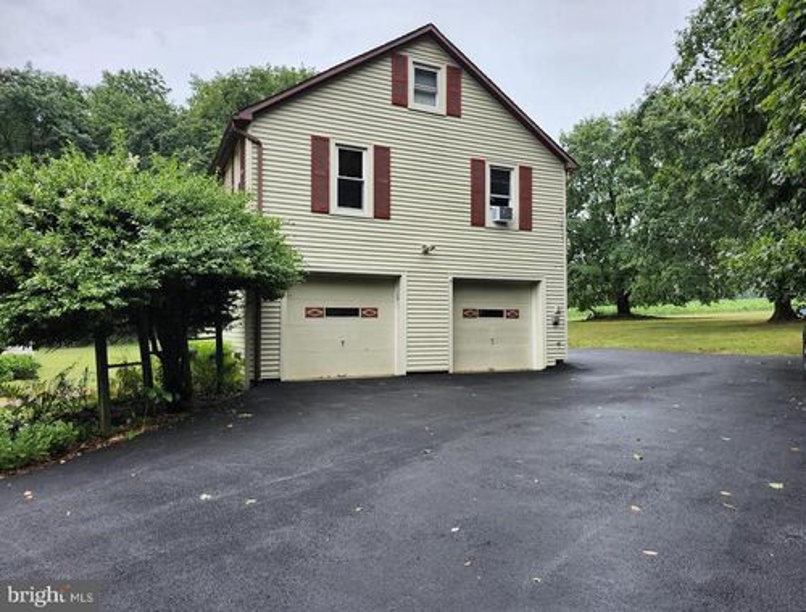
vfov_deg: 59.3
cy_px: 306
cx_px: 403
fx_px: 538
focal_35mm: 23
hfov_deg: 73.7
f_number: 1.8
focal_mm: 5.54
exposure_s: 1/303
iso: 25
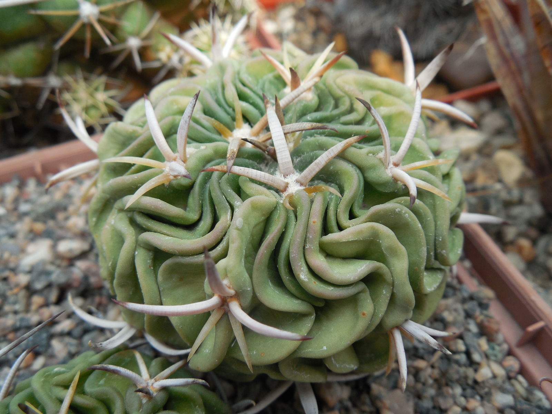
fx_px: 494
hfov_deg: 58.4
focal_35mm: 31
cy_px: 207
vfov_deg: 45.4
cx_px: 276
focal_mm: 5.6
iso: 125
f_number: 3.6
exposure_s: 1/250
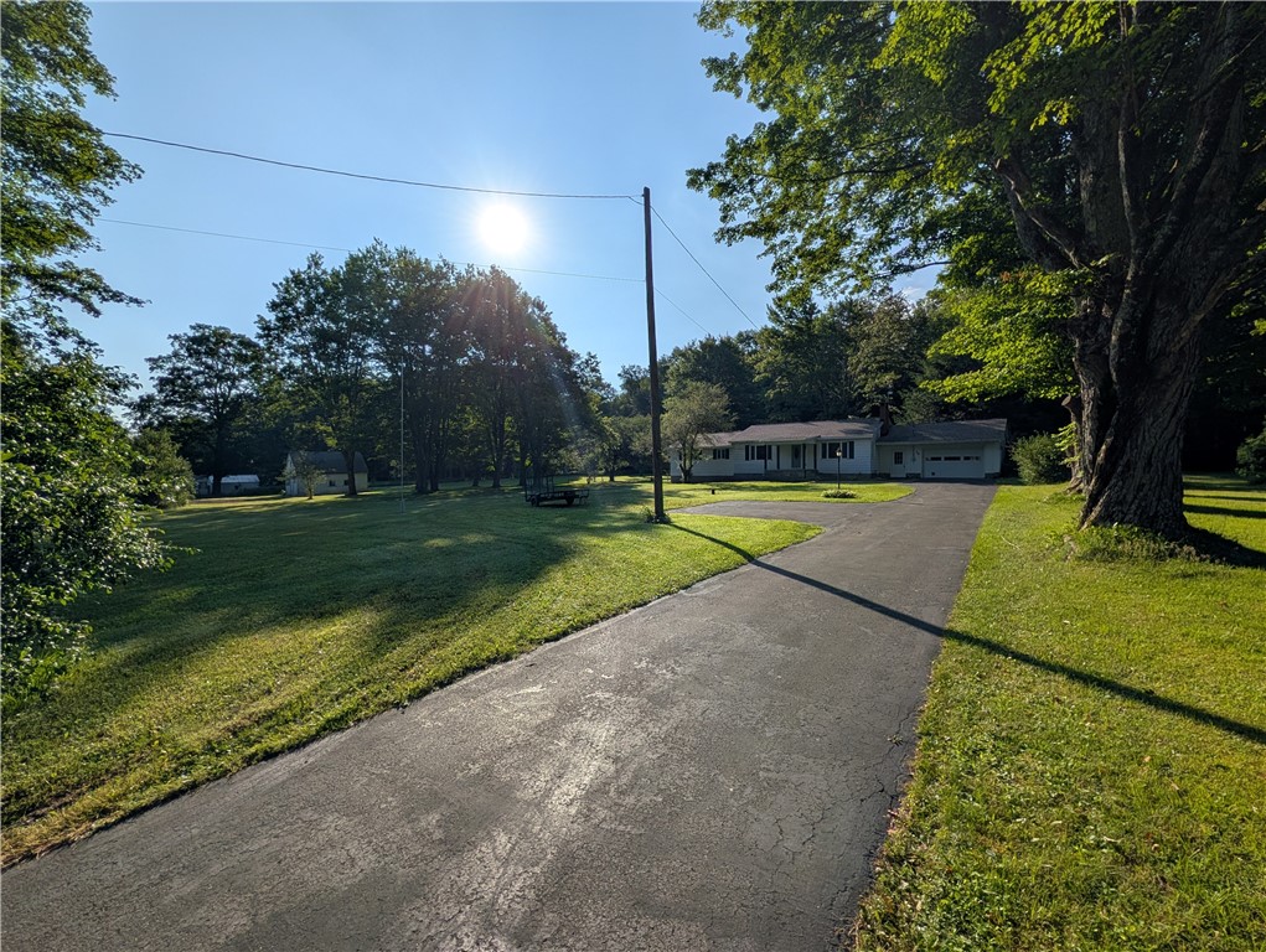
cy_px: 476
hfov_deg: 110.5
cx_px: 633
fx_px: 439
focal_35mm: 12
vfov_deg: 94.6
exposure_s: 1/8333
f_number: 1.7
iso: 58
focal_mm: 2.02
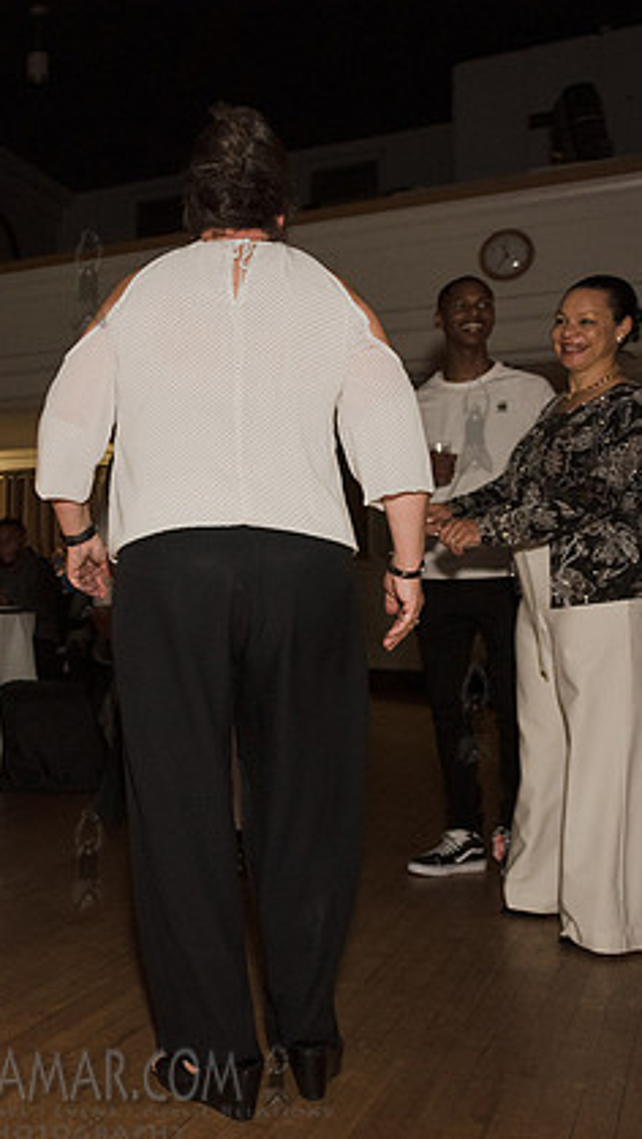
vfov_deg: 51.6
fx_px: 1179
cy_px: 554
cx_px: -8
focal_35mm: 39
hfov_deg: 28.5
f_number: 3.5
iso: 2000
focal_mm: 24
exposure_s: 1/400
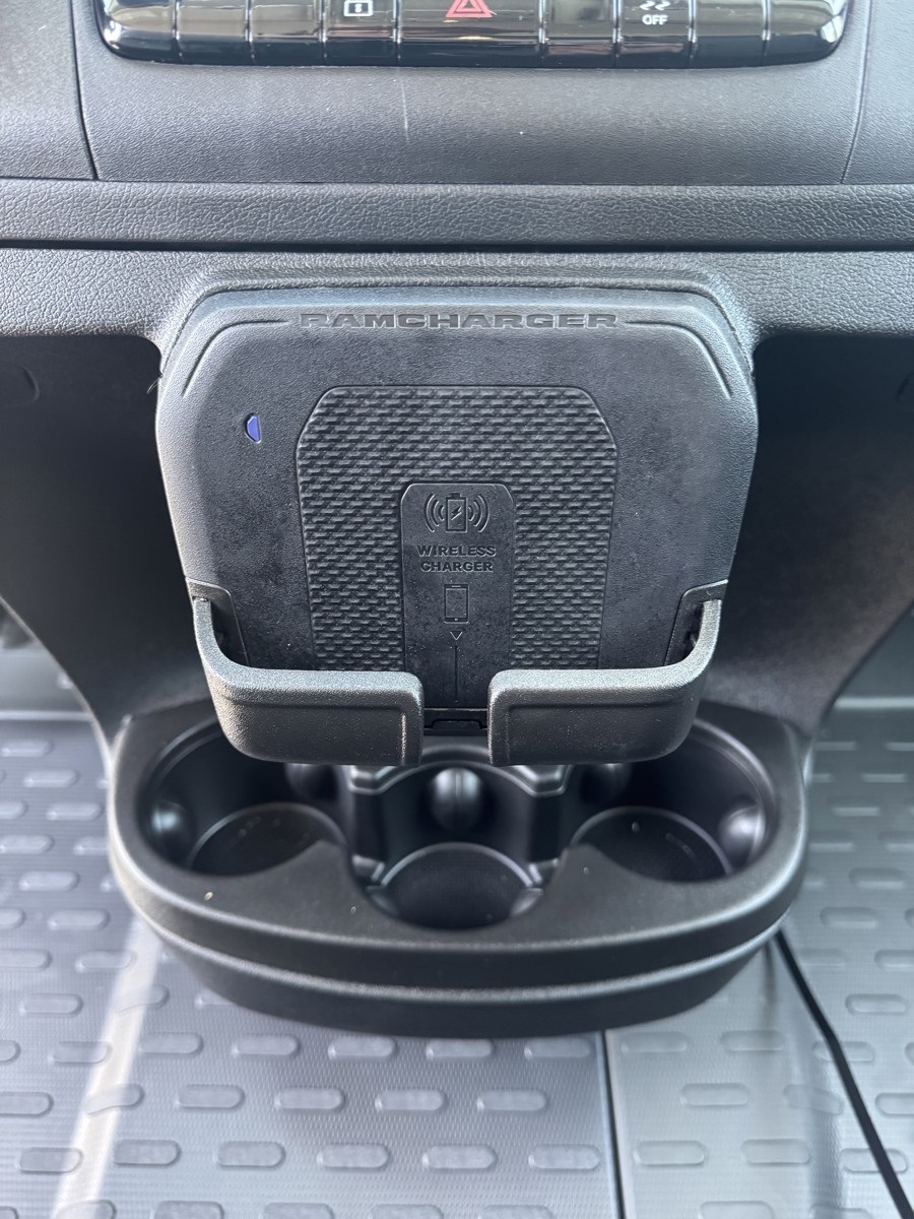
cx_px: 457
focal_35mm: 24
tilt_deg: -41.7
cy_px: 610
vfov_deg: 71.6
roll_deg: -1.6
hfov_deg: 56.8
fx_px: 845
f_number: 1.78
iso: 400
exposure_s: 1/59
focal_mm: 6.76
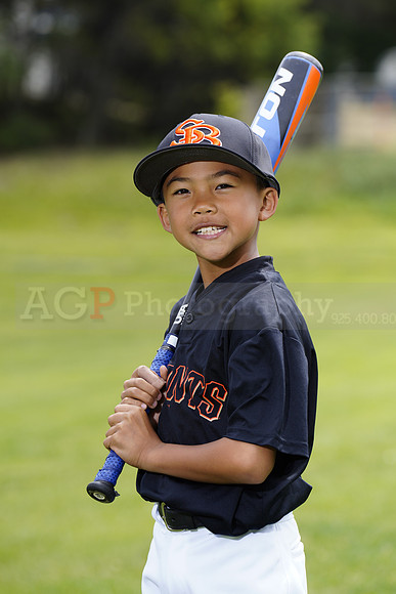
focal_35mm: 200
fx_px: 3298
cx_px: 198
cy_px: 297
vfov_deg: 10.3
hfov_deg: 6.9
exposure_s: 1/250
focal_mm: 200
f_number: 6.3
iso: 100
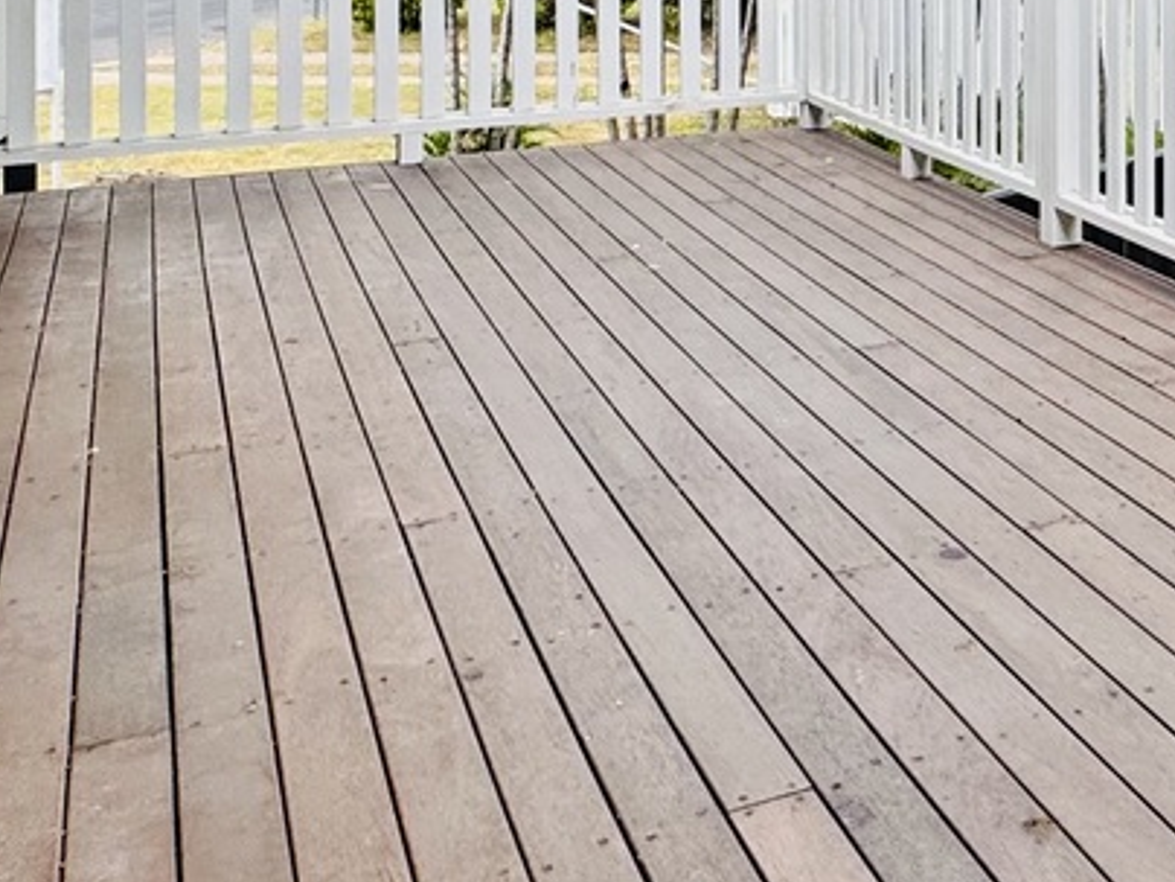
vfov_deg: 25.4
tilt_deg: -3.0
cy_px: -156
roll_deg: +0.7
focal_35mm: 52
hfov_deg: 33.3
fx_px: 1765
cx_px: 1207
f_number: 2.2
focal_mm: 2.22
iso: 40
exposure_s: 1/980
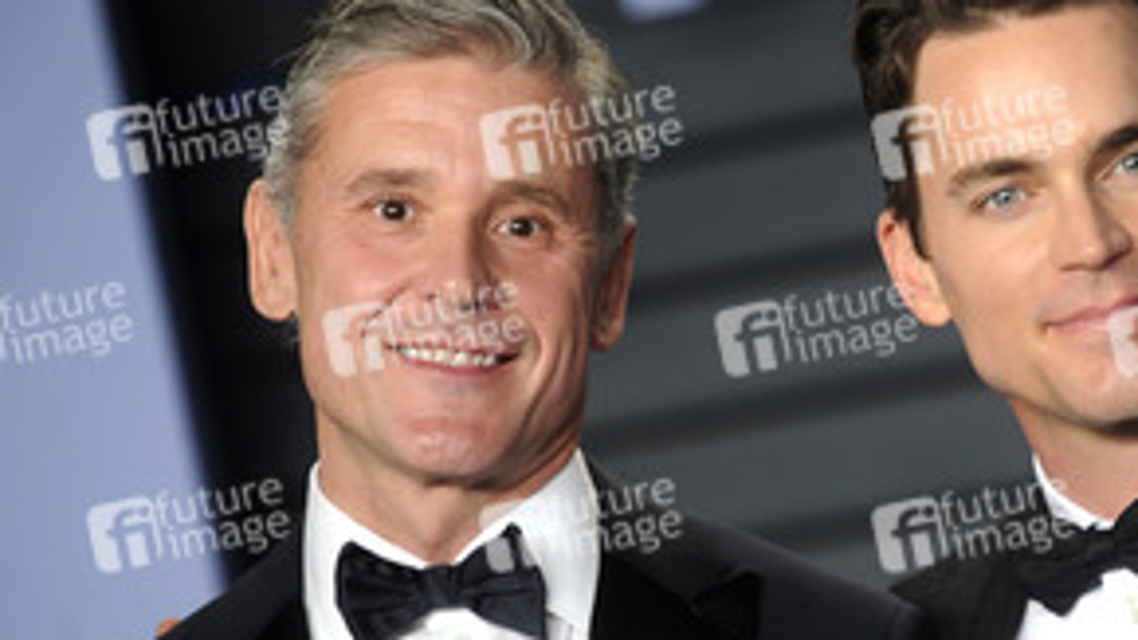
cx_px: 867
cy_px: 428
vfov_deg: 4.8
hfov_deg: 8.5
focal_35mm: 252
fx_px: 7603
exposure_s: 1/320
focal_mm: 155
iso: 800
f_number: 2.8
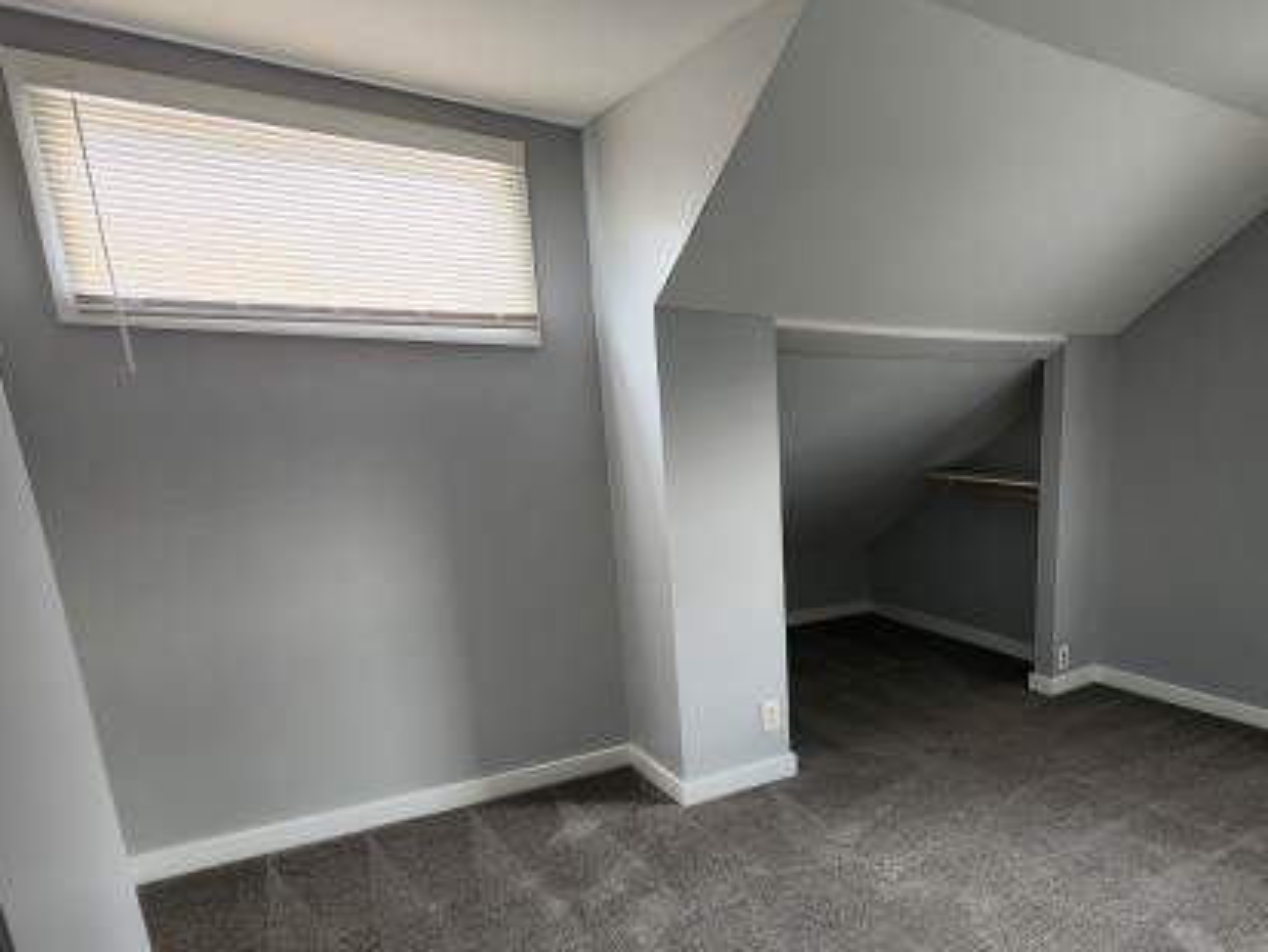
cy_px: 639
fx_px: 769
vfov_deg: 61.8
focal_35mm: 21
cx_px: 867
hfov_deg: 75.9
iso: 250
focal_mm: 2.2
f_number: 2.2
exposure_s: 1/60
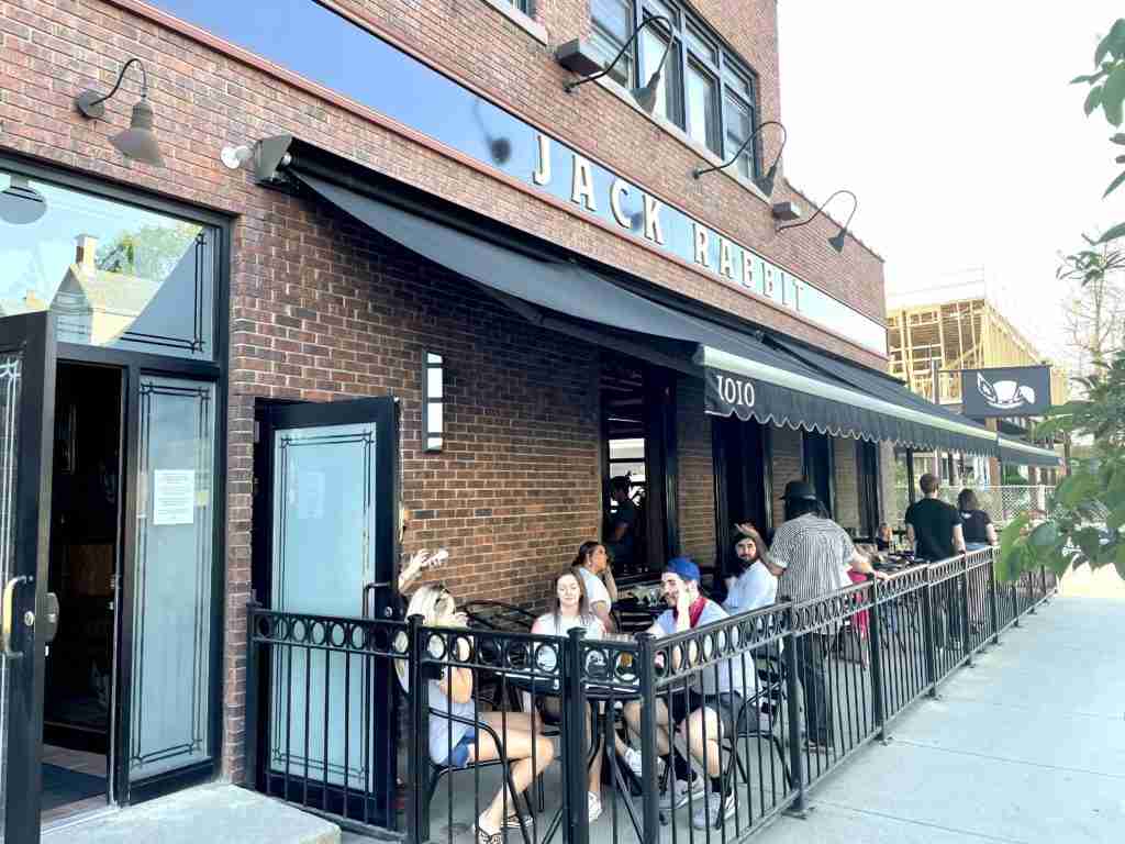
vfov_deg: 53.1
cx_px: 562
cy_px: 422
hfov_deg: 67.3
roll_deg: +1.7
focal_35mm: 26
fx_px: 845
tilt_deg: +5.2
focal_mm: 4.2
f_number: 1.6
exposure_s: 1/121
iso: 32
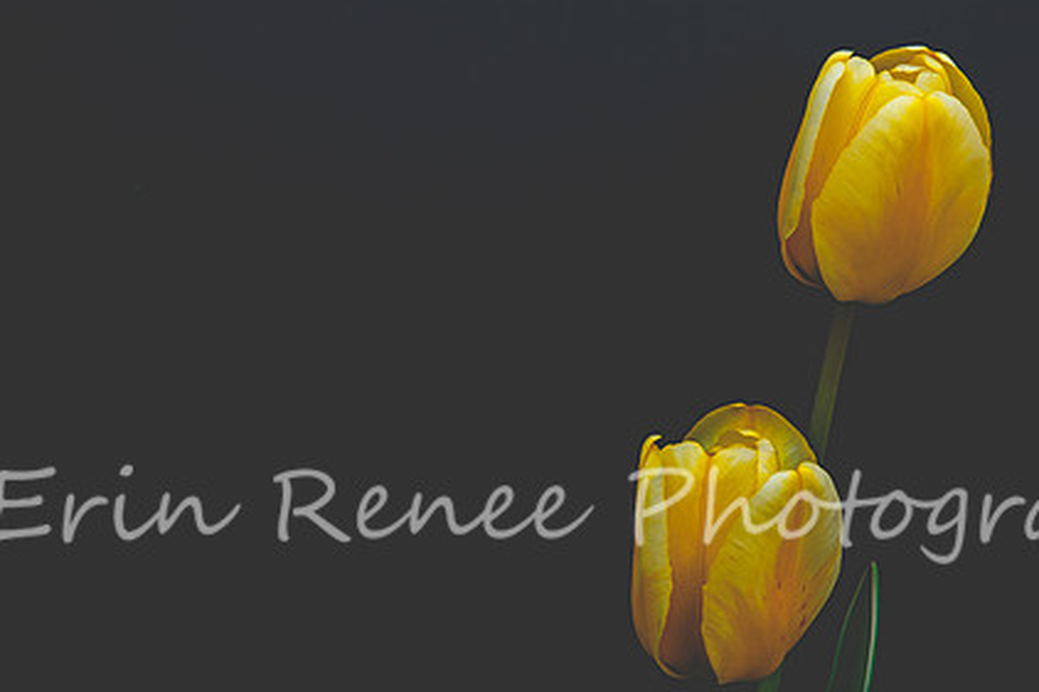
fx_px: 2510
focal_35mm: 87
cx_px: 686
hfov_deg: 23.3
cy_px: 341
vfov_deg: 15.7
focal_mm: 56
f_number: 13
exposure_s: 1/200
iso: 400
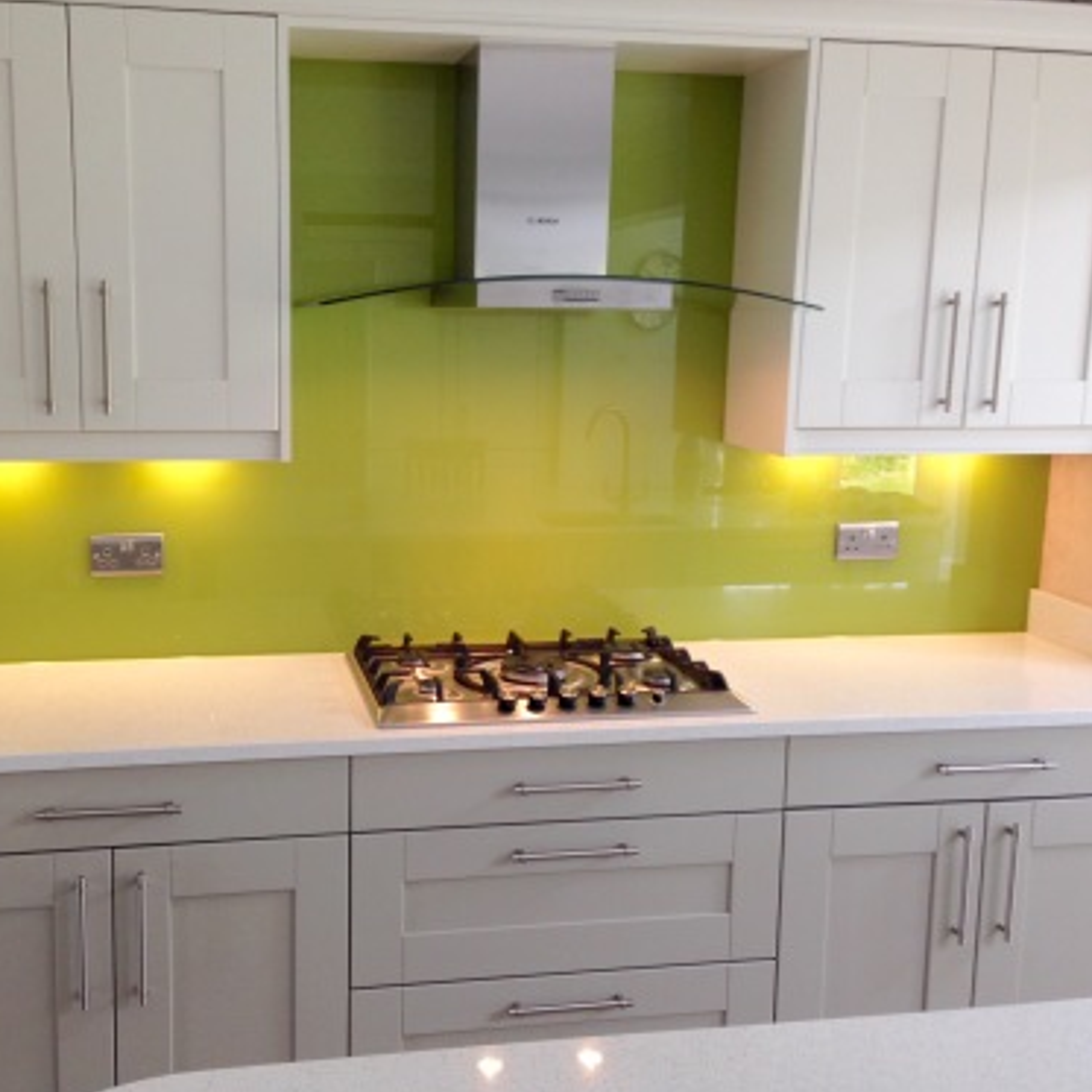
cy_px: 542
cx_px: 442
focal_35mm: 40
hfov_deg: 41.7
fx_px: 1428
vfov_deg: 41.9
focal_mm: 4.12
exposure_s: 1/30
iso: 50
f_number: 2.4
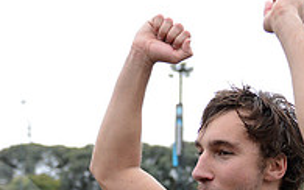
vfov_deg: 12.9
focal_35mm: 97
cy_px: 269
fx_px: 804
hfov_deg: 21.3
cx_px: 223
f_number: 2.8
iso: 3200
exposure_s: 1/500
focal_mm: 32
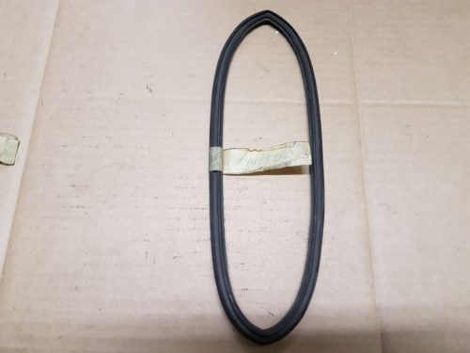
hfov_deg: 67.3
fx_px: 353
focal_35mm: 26
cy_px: 176
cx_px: 235
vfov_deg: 53.1
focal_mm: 4.2
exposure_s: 1/33
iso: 200
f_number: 1.7
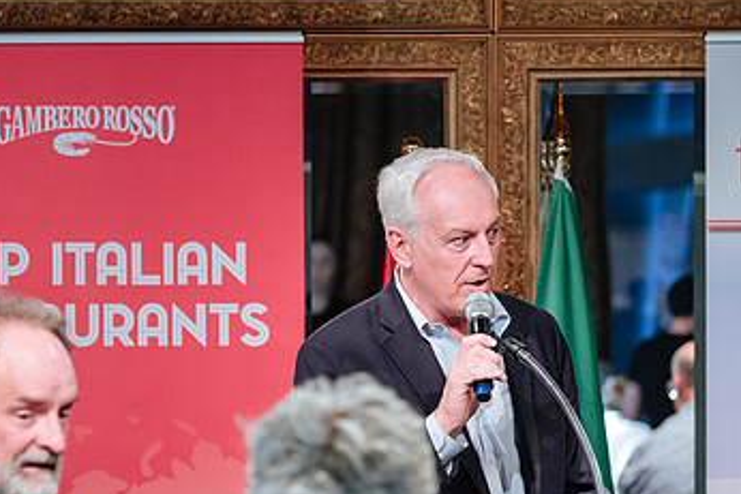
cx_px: 428
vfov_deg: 4.6
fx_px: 6157
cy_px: 359
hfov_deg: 6.9
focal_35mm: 299
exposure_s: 1/125
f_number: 2.8
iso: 1600
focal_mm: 110.6
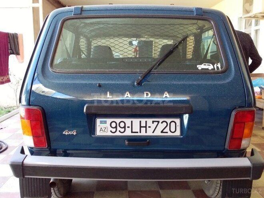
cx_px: 132
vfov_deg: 45.4
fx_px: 236
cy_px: 99
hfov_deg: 58.4
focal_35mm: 31
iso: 100
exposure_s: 1/50
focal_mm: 3.3
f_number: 2.2
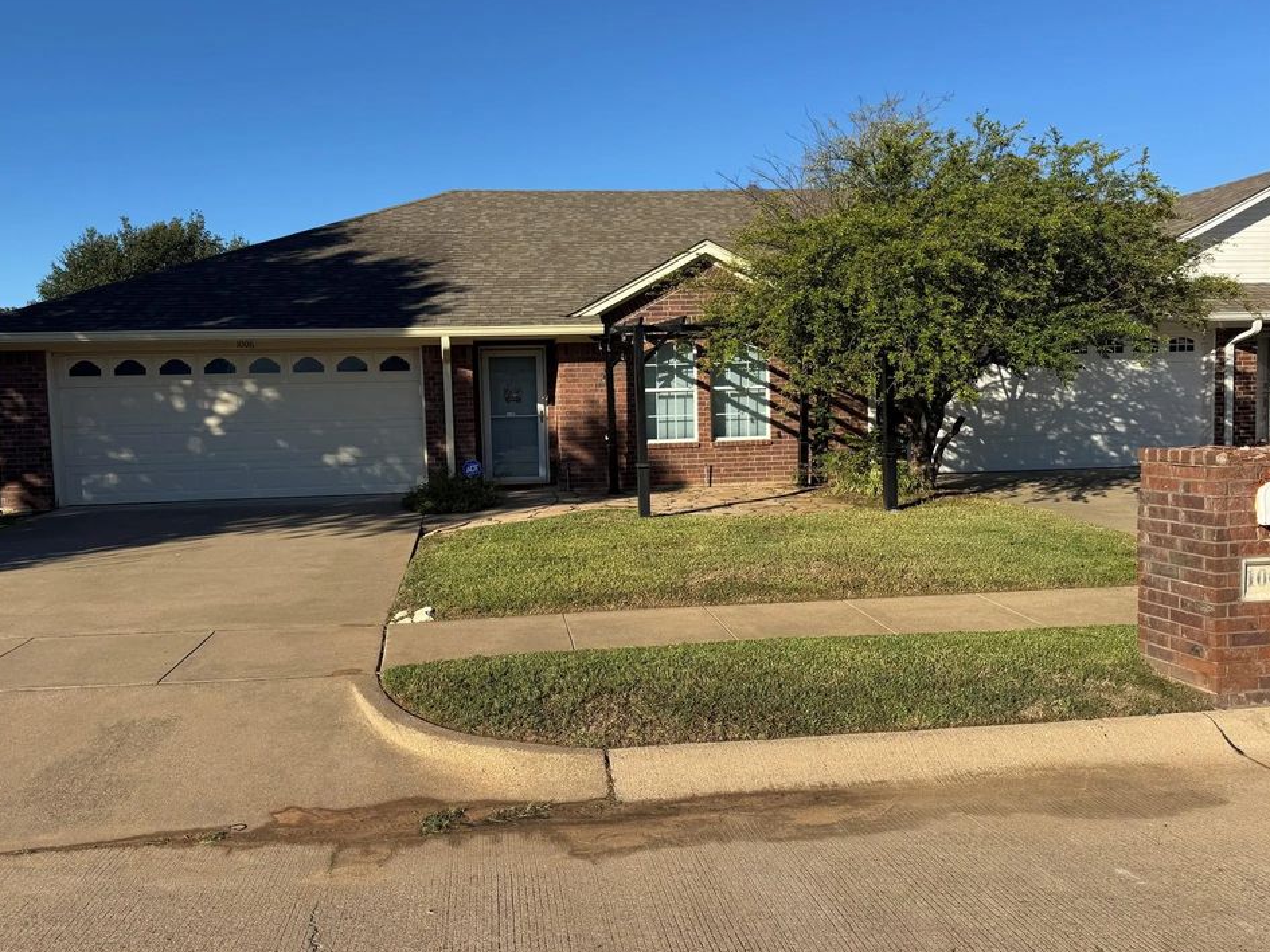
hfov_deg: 67.2
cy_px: 466
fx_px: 954
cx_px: 591
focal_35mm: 26
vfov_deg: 53.1
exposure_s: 1/4049
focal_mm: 6.76
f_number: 1.78
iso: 80
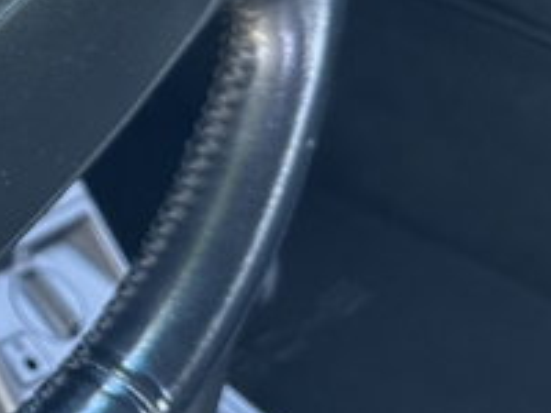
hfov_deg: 16.8
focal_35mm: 92
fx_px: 1464
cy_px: -121
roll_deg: -5.7
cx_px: -501
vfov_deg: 15.3
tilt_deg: -22.8
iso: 250
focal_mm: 6.86
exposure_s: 1/68
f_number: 1.78
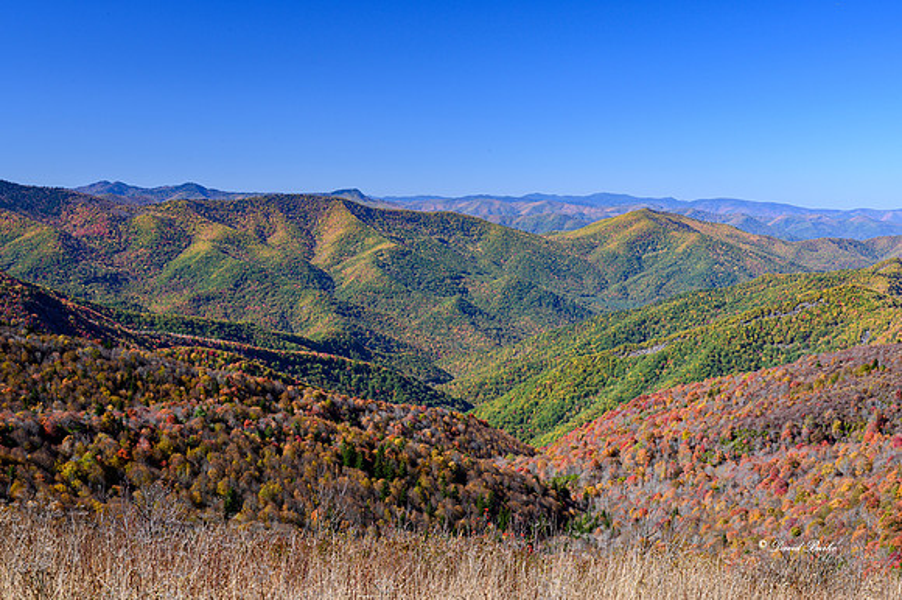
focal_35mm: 59
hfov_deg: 34.0
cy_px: 300
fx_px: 1477
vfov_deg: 23.0
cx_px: 451
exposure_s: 1/13
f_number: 16
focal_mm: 59
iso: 100
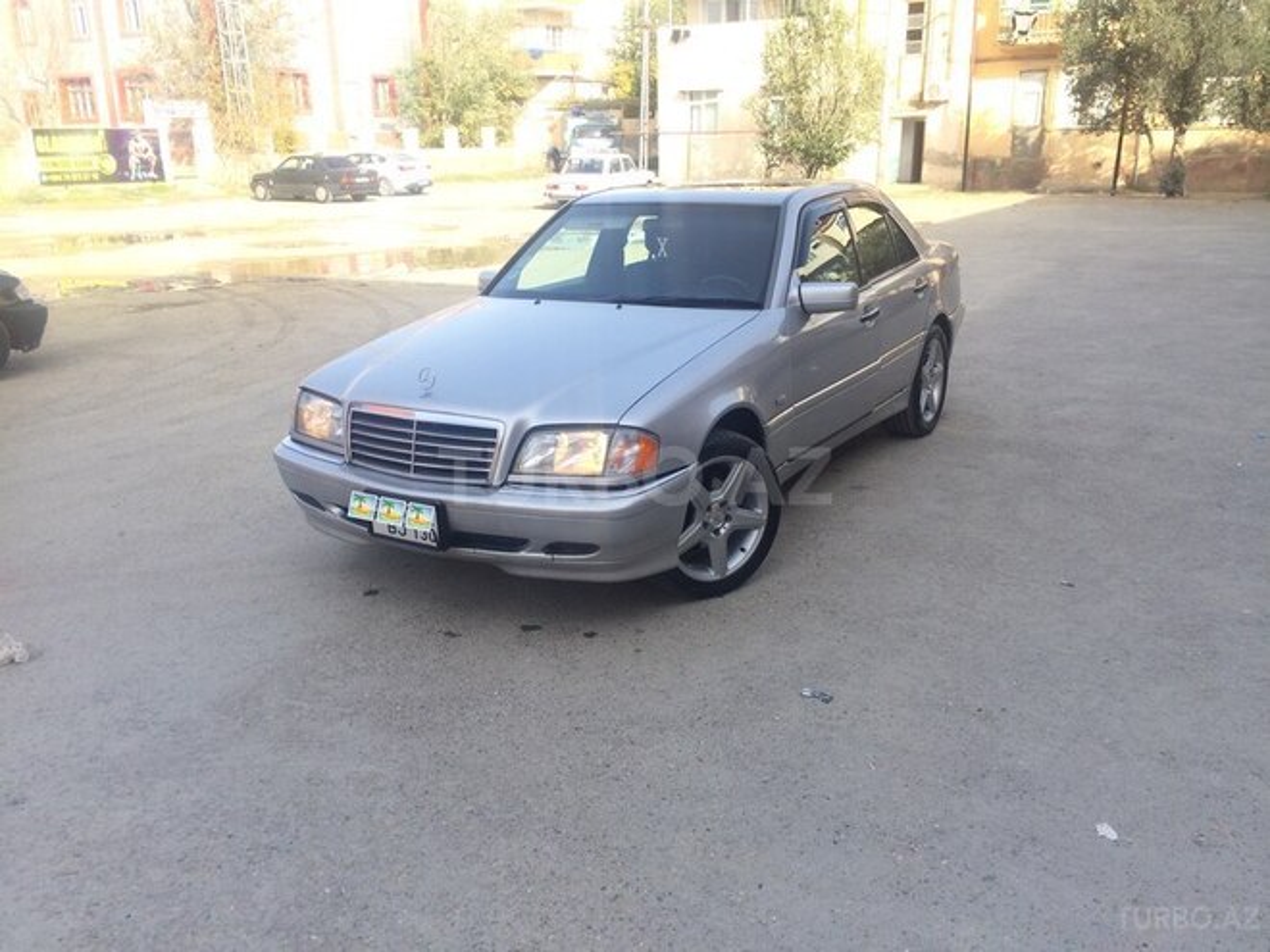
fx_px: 1064
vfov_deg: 48.2
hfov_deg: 61.7
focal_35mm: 29
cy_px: 476
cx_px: 635
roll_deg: +1.8
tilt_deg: -16.6
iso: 32
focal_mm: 4.15
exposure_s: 1/513
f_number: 2.2
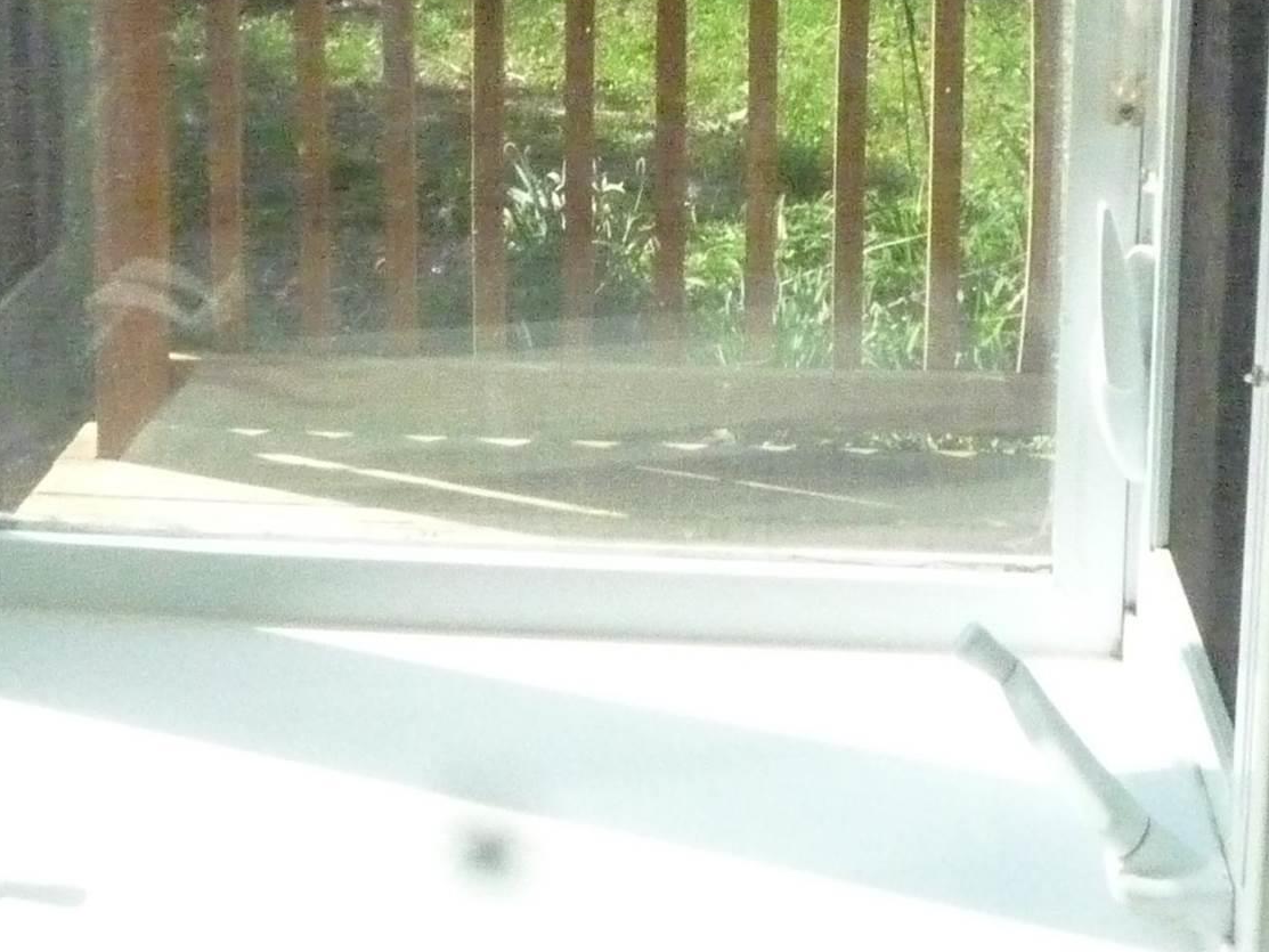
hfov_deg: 28.2
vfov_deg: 20.6
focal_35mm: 69
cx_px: 632
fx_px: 2530
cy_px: -15
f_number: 8
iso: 1600
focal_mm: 4.4
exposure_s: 1/800
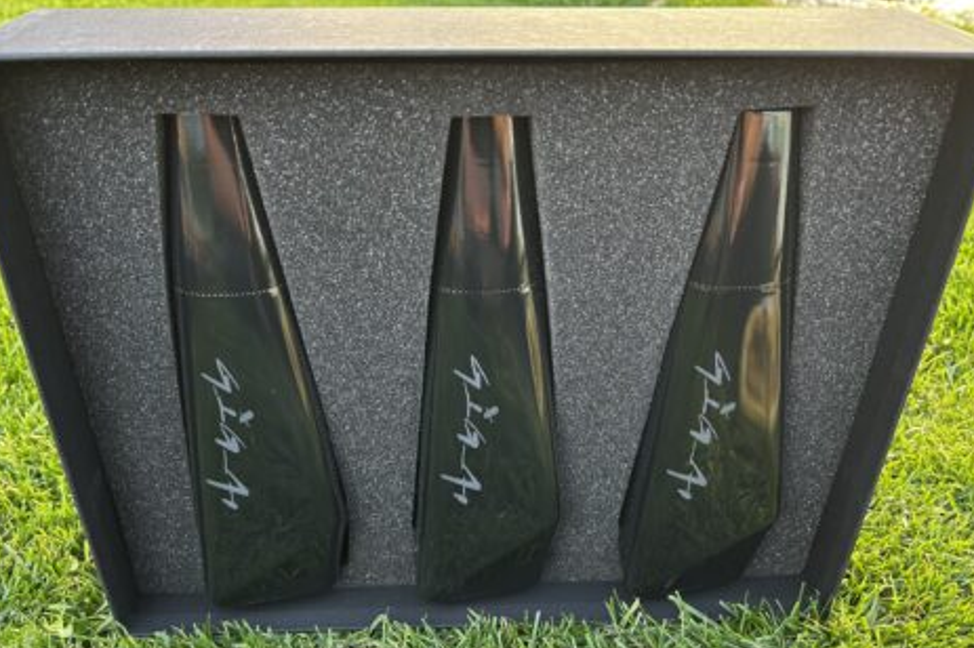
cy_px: 381
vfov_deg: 42.1
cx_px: 469
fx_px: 838
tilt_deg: -35.7
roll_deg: -0.7
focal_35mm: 31
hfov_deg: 60.3
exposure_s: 1/121
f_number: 1.5
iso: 80
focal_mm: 5.7
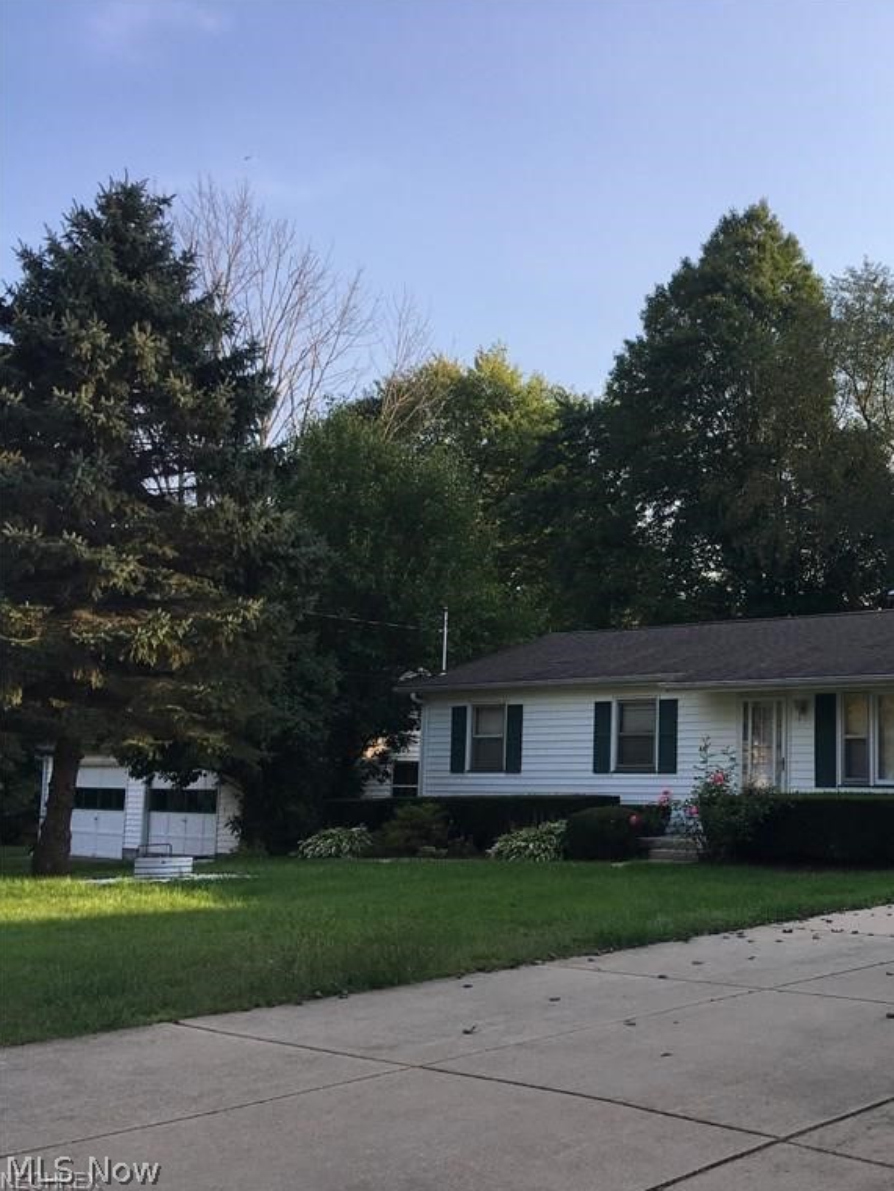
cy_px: 595
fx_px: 1343
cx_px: 798
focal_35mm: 39
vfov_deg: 47.9
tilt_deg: +5.4
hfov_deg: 34.8
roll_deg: +0.6
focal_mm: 4.15
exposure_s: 1/587
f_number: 2.2
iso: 25
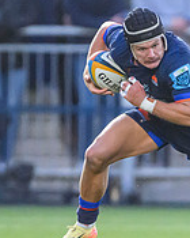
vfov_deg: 0.8
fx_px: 16736
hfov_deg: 0.7
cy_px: 206
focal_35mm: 2381
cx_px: 296
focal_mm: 560
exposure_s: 1/1000
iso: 6400
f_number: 4
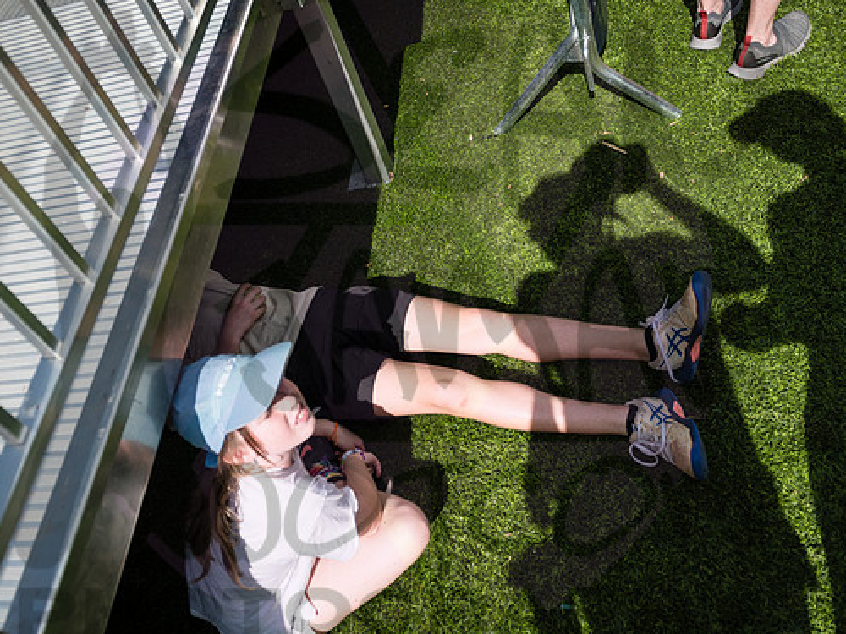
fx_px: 782
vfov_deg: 44.0
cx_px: 400
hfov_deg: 56.8
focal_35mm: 32
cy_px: 260
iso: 200
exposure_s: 1/2000
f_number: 4
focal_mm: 24
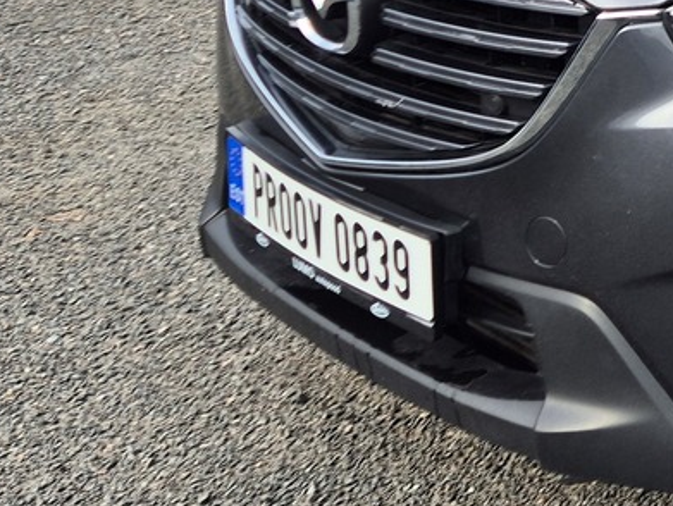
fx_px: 1829
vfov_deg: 14.9
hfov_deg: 17.6
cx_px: 1134
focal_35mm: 94
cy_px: -188
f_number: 1.8
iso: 25
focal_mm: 5.4
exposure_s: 1/872
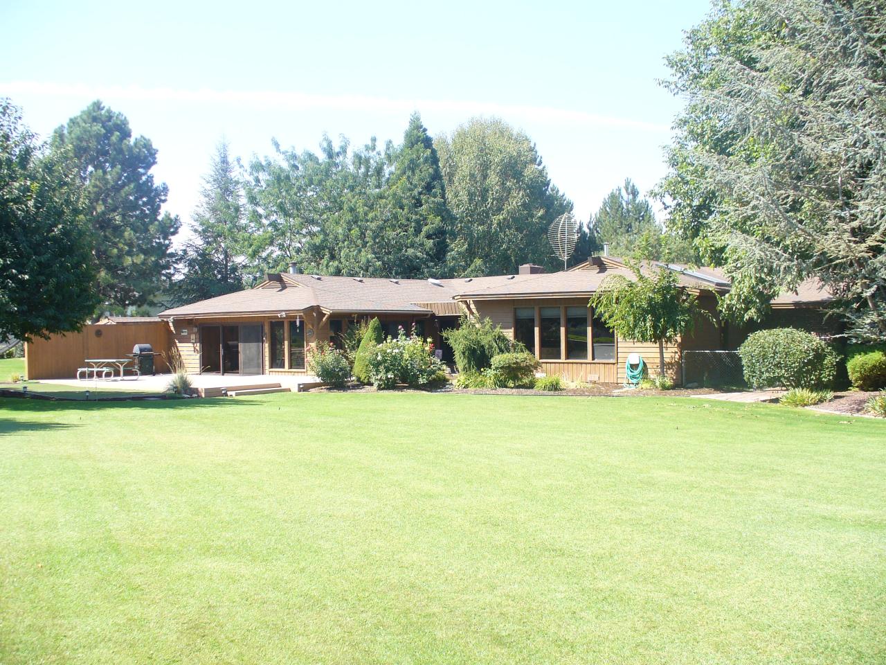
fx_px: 947
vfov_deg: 38.7
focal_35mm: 37
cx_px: 443
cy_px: 332
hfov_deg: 50.1
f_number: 2.8
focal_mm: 6.1
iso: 80
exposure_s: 1/320
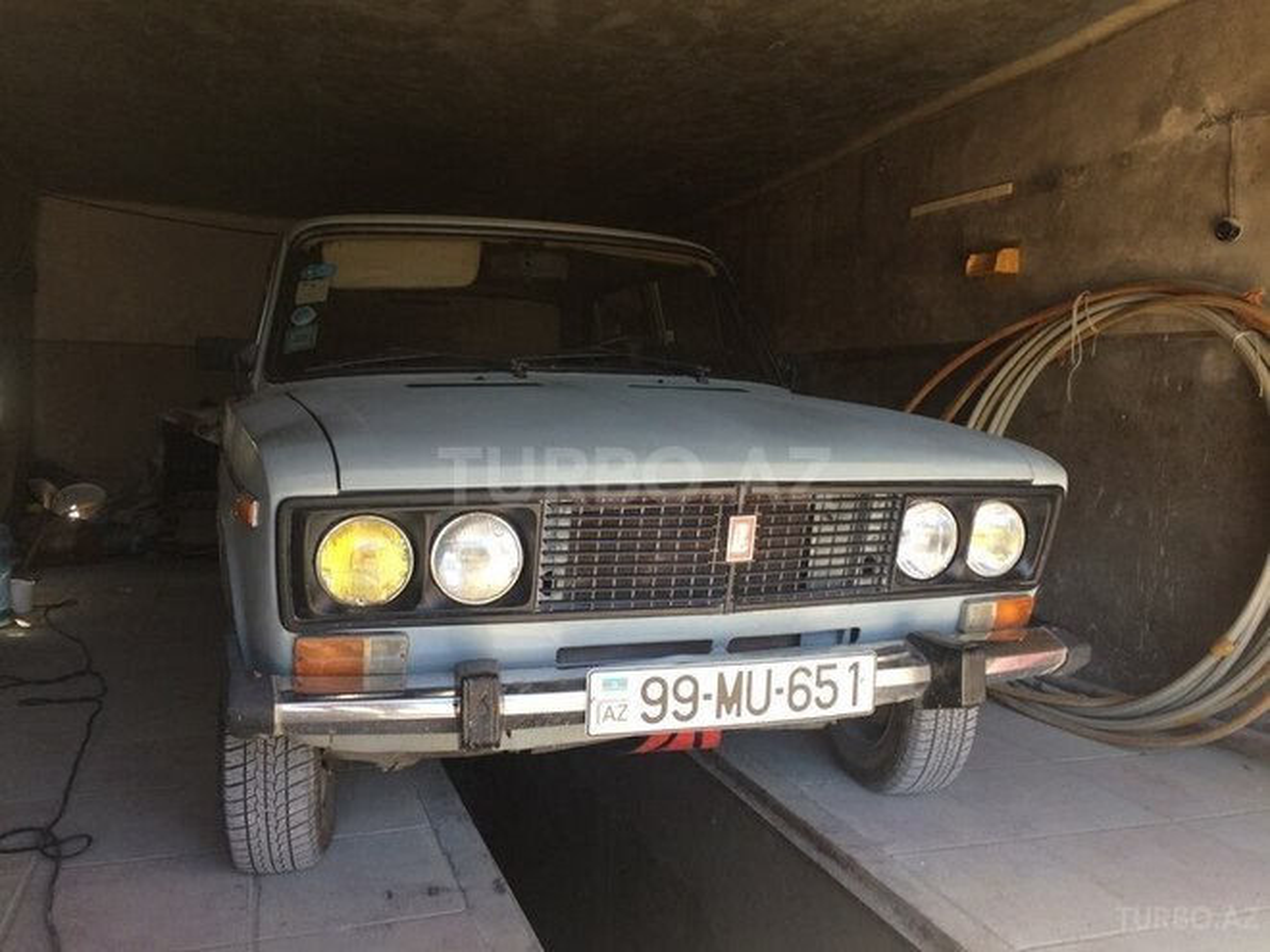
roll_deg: -1.1
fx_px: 1064
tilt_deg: -4.4
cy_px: 476
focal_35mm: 29
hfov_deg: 61.7
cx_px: 635
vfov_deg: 48.2
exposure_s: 1/136
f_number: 2.2
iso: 32
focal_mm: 4.15
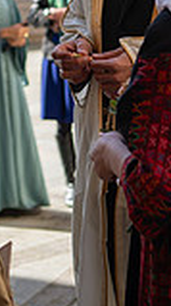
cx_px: 10
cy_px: -20
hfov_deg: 7.9
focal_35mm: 153
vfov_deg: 13.8
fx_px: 1238
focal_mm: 40
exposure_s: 1/1250
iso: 100
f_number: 2.8
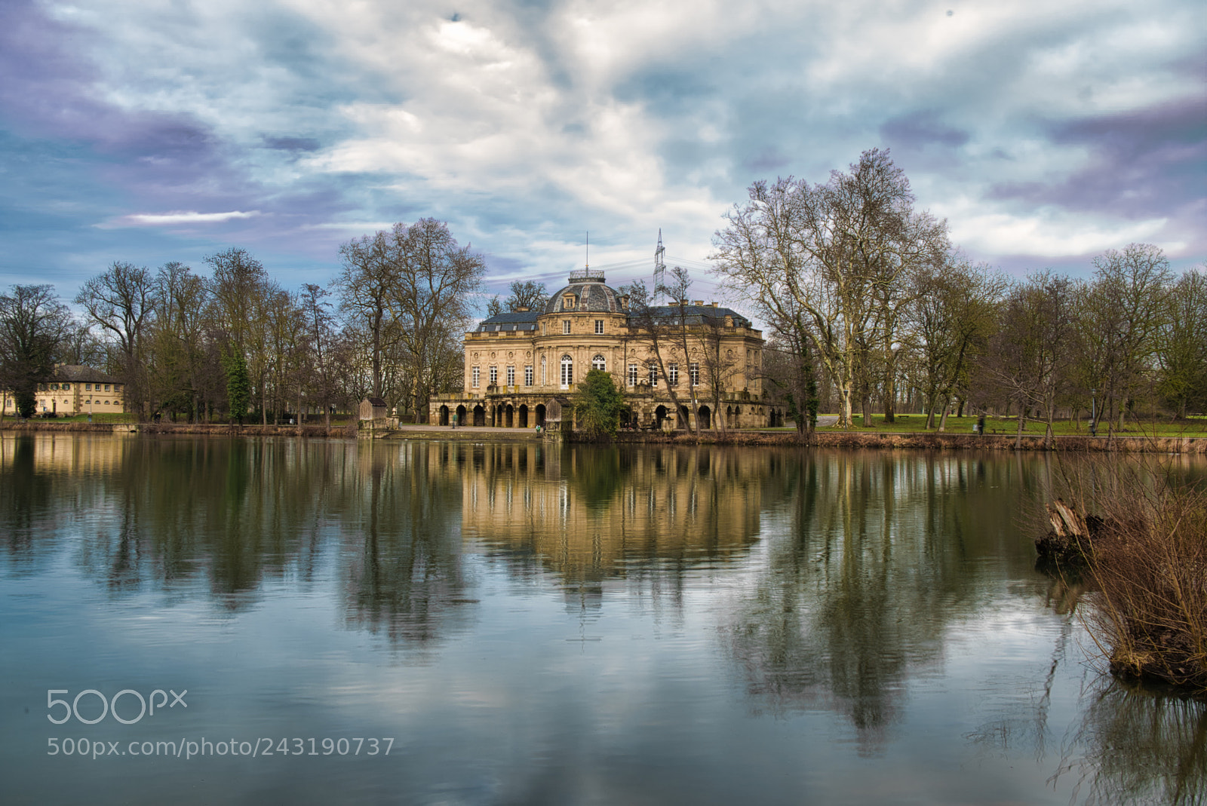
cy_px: 403
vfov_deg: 41.8
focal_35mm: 32
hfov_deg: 59.5
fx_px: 1057
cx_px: 604
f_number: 22
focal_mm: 21
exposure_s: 1/2.5
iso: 100
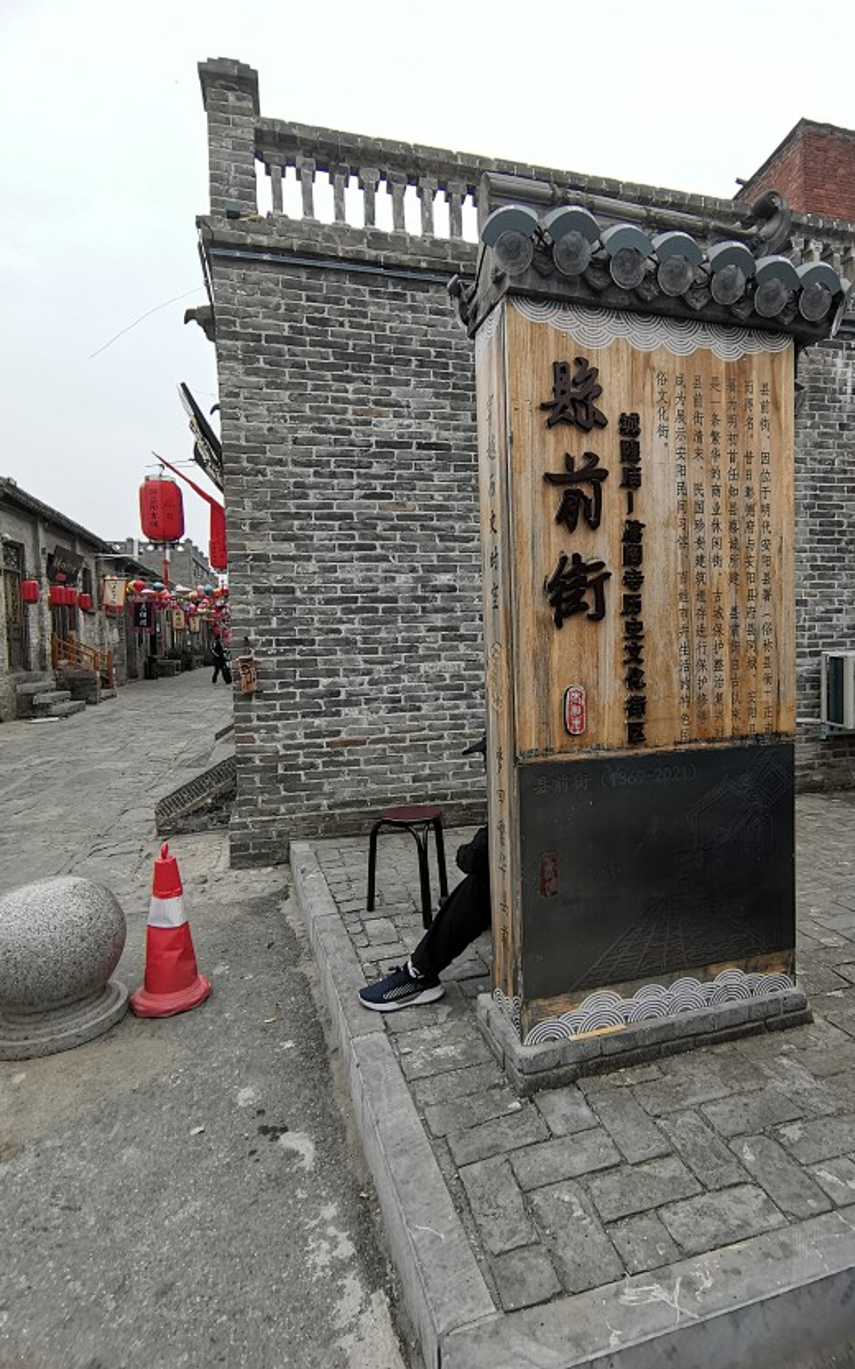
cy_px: 679
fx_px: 708
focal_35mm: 19
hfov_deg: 61.9
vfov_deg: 88.0
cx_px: 495
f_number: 2.2
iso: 50
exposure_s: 1/249
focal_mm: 2.23
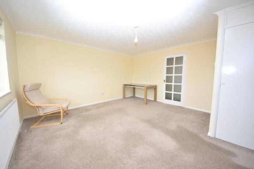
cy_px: 84
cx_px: 127
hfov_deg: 85.4
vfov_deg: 63.2
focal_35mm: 20
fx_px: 138
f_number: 5.6
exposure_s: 1/125
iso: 450
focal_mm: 13
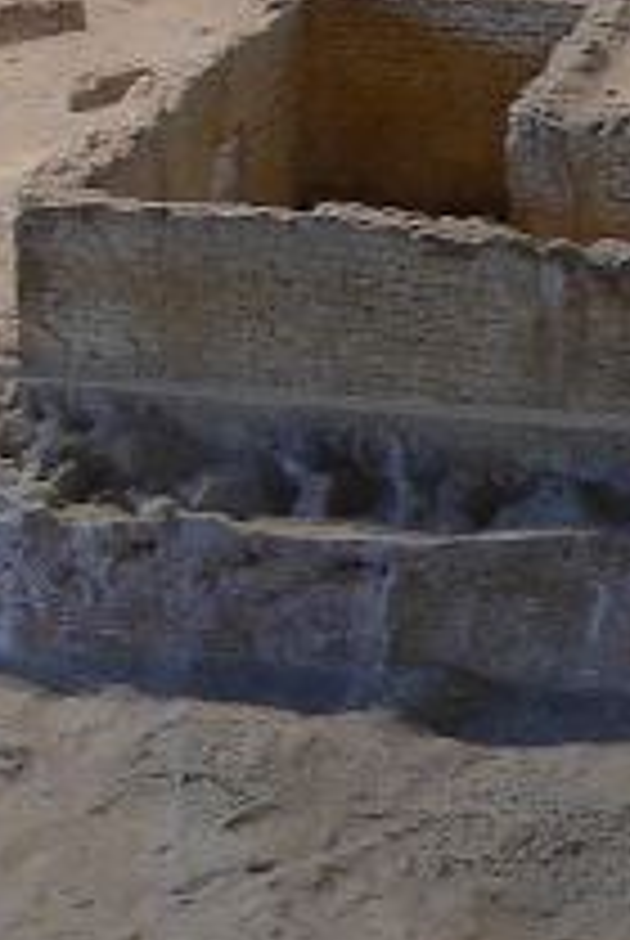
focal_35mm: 143
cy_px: -360
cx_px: -518
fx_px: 3741
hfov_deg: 9.2
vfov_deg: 13.7
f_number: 2.8
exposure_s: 1/13
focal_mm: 6
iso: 80
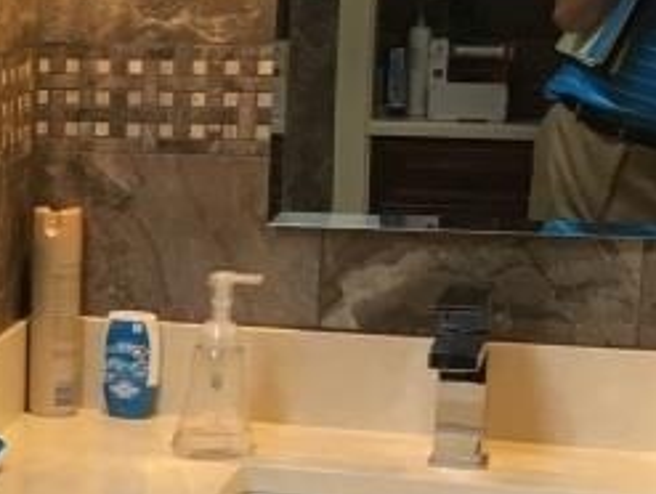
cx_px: -444
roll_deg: +1.1
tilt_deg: -11.4
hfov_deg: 14.8
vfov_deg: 12.3
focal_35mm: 120
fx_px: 2277
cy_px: 388
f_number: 2.2
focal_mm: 4.15
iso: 50
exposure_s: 1/30
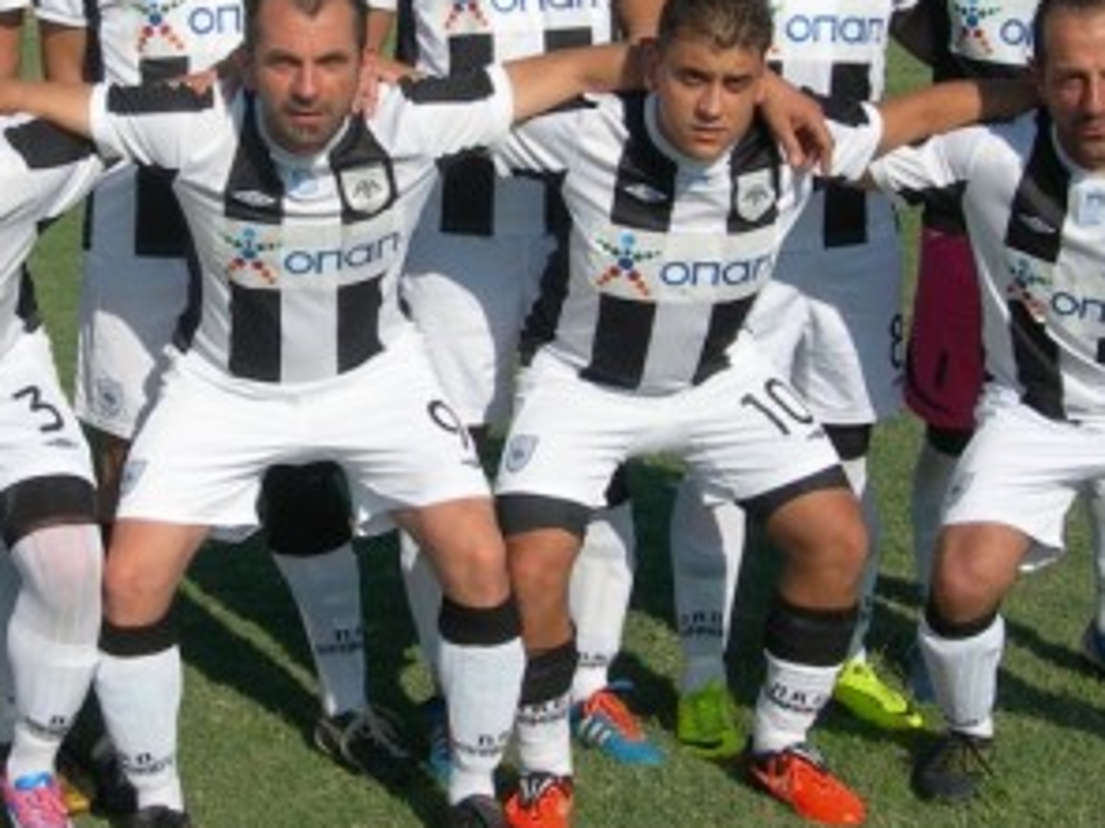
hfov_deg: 22.9
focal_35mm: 85
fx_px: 2712
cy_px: 251
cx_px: 326
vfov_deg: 17.3
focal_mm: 7.8
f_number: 4.8
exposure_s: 1/973
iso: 50
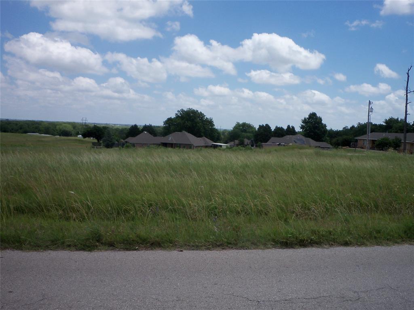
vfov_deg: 37.7
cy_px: 155
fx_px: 454
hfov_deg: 49.0
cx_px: 207
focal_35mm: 38
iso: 100
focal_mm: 6.3
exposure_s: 1/400
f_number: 5.6
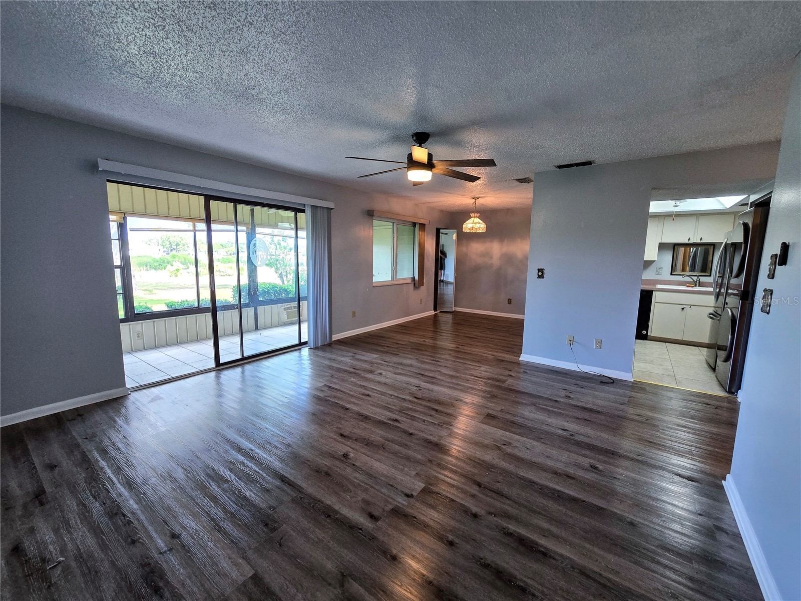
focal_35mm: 13
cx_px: 400
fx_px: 301
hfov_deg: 106.2
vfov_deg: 89.9
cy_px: 300
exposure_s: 1/60
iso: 100
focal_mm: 2.2
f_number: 2.2
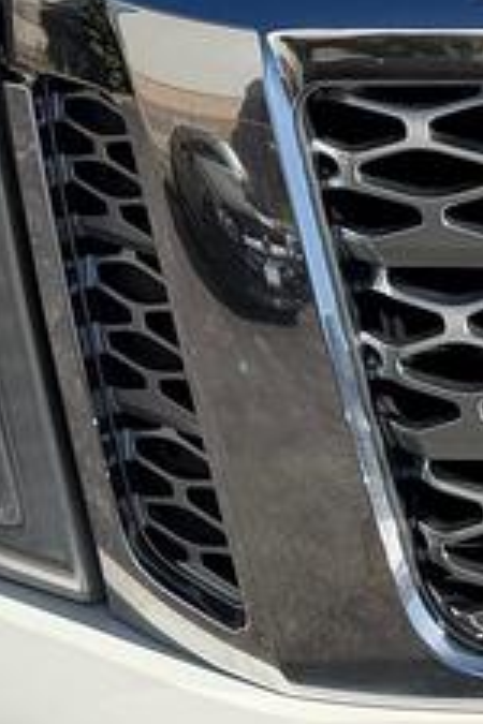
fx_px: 2858
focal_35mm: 142
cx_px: 1130
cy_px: 174
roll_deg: +0.4
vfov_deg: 14.4
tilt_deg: -11.7
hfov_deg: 8.8
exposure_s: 1/6173
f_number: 1.78
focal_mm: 6.76
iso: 80
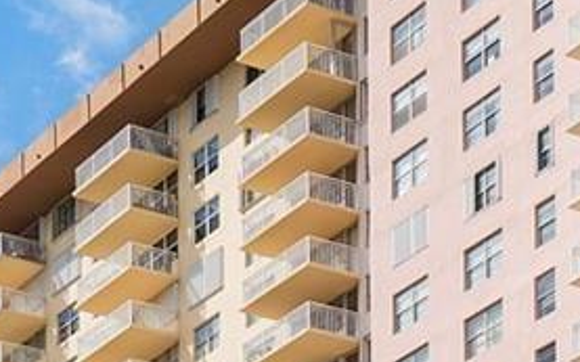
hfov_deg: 13.6
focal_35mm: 153
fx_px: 2418
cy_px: 372
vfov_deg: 8.5
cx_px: 479
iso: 100
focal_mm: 26
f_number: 8
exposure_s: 1/400
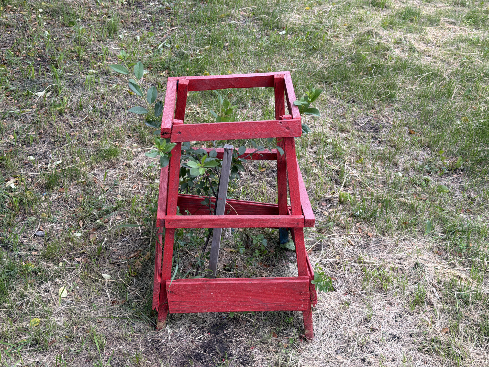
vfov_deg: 30.3
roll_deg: -1.4
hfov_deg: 39.7
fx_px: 678
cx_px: 244
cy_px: 184
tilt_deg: -30.7
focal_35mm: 48
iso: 64
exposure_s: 1/136
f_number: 1.78
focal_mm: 6.76
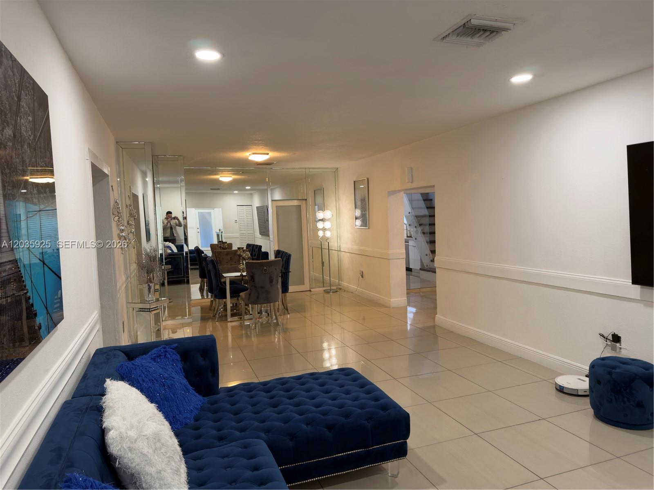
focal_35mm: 24
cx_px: 327
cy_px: 245
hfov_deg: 71.6
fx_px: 453
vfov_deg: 56.8
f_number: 1.78
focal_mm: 6.76
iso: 125
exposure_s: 1/60
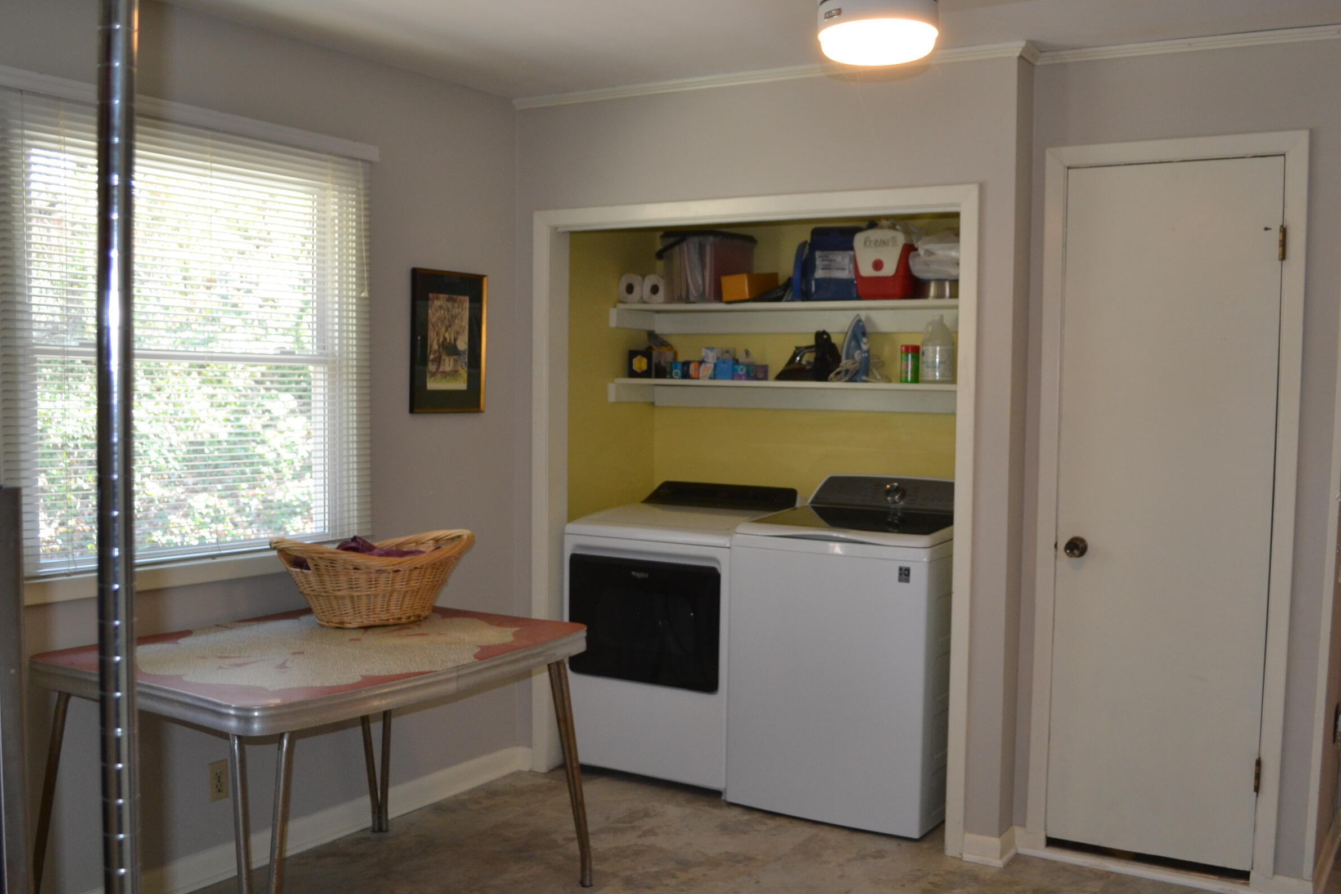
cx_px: 696
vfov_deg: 38.8
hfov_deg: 55.8
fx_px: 1266
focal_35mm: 34
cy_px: 491
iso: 450
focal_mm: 18
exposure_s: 1/60
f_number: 3.5
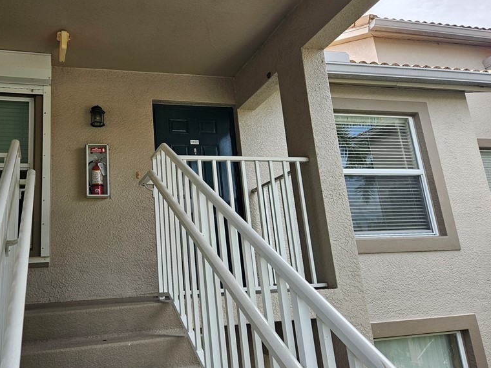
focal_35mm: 31
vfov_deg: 45.4
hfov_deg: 57.2
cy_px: 169
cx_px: 169
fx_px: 440
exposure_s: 1/719
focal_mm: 5.4
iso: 64
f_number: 1.8
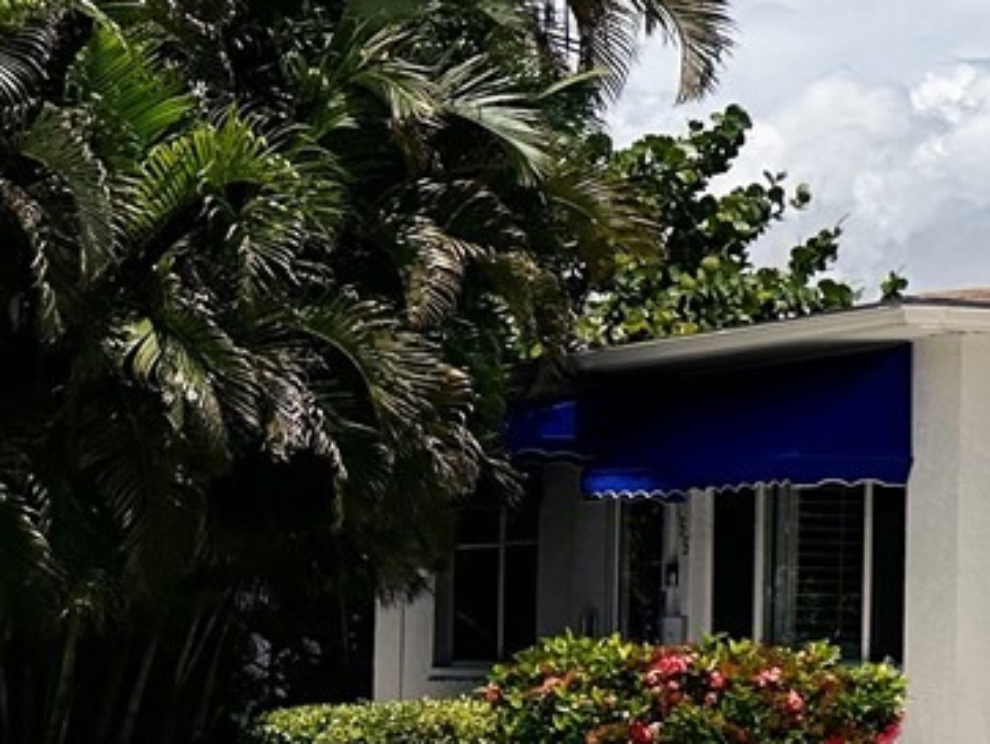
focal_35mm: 106
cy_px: 465
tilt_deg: +2.9
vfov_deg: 14.0
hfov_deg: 15.1
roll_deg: -0.6
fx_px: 3034
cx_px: 1964
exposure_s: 1/15625
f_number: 1.78
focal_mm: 6.86
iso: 80
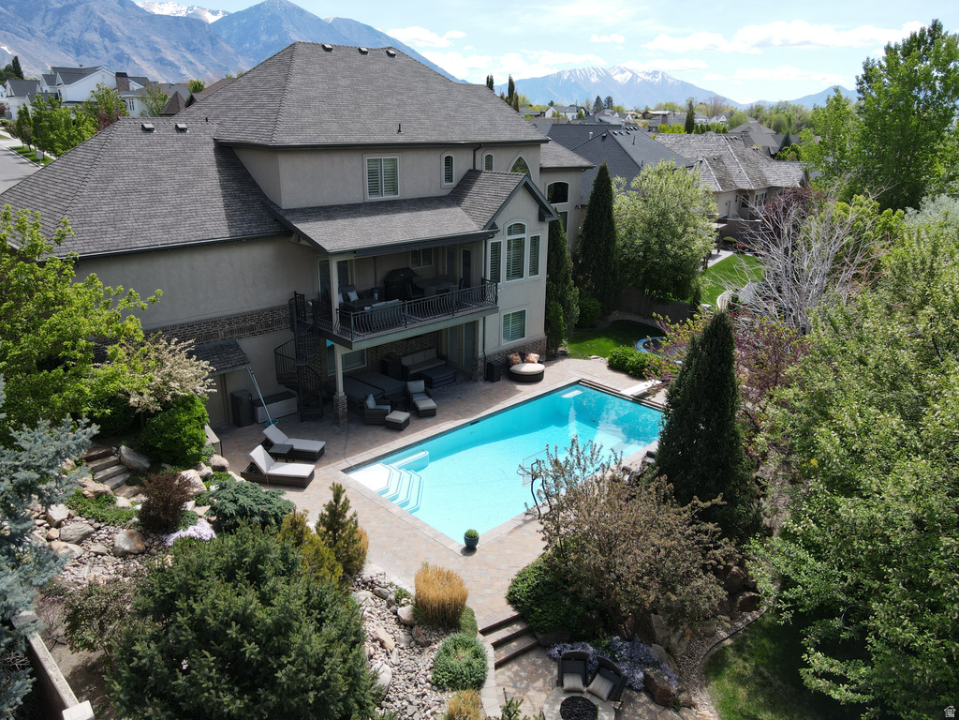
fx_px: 665
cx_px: 480
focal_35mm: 24
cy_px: 360
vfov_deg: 56.8
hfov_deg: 71.6
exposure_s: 1/400
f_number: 2.8
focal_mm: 4.5
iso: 100
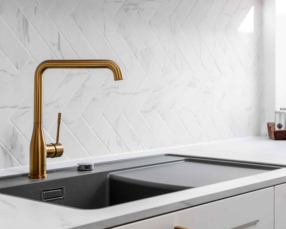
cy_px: 115
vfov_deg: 20.7
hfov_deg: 25.7
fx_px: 626
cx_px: 122
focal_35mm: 74
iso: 500
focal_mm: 65
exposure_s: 1/40
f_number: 8
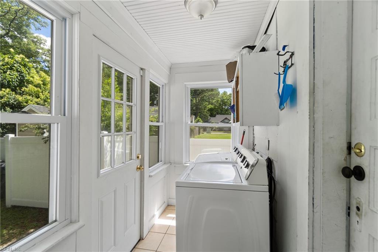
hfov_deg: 100.4
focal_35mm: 15
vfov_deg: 77.3
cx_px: 189
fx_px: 157
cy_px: 126
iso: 250
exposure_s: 1/125
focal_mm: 10
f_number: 4
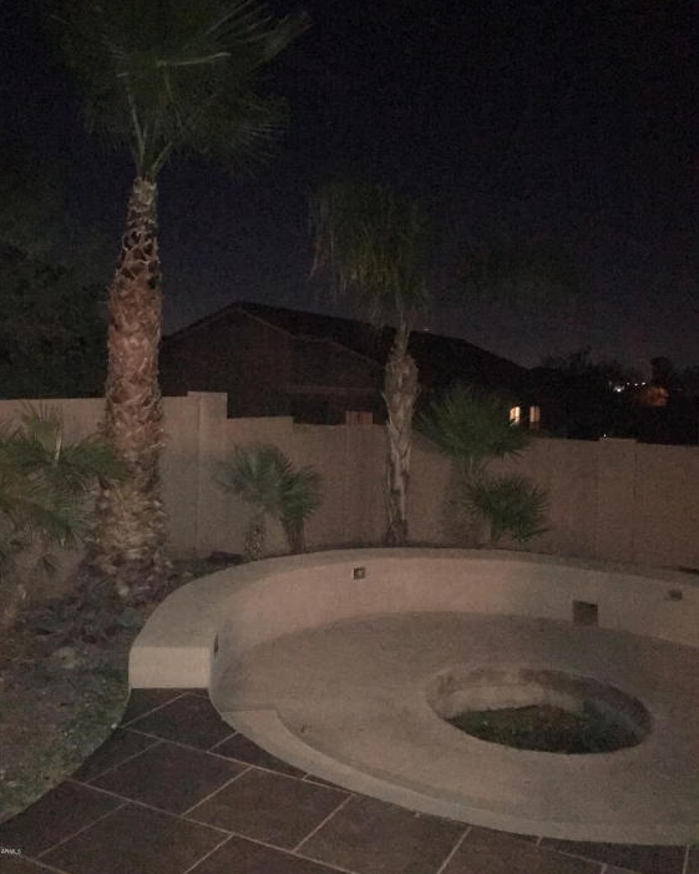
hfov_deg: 47.1
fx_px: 801
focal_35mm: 31
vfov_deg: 57.1
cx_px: 343
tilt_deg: -0.2
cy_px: 403
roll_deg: -1.6
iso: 2000
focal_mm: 4.15
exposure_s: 1/16
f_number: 2.2
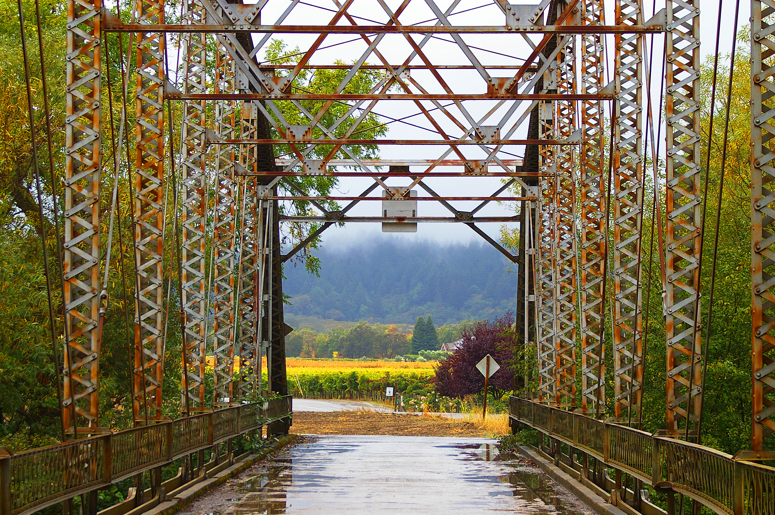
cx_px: 388
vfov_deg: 12.5
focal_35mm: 110
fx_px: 2355
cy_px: 258
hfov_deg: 18.7
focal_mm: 73
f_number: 9.5
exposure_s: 1/180
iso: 200
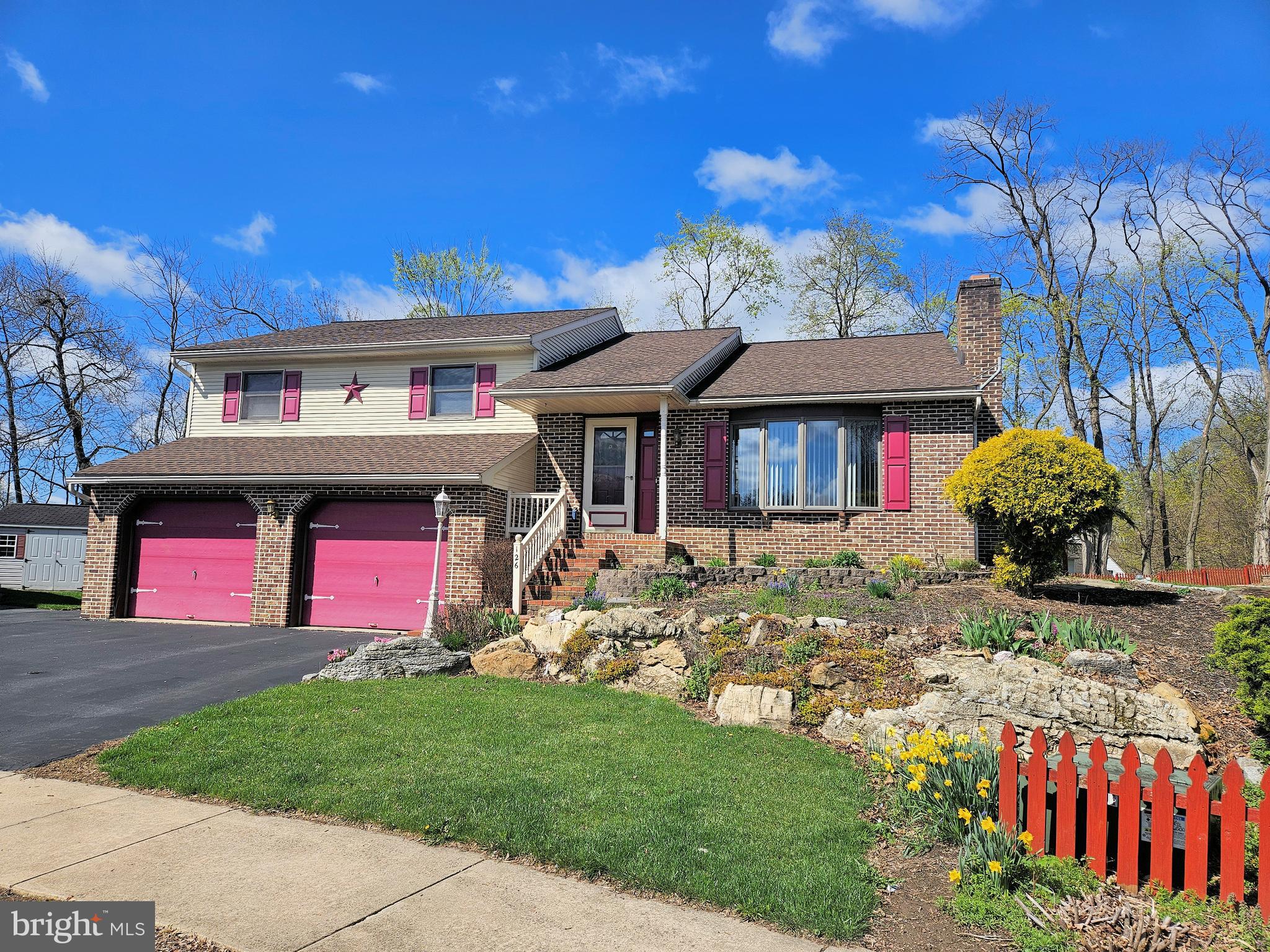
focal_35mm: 23
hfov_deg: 73.9
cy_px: 476
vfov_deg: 58.9
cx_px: 635
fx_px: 844
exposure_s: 1/2134
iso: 25
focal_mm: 5.4
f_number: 1.8
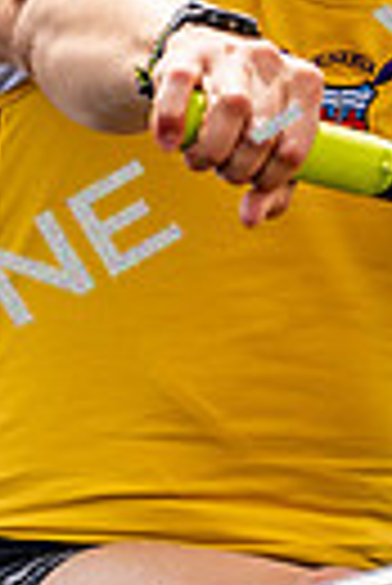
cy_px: 148
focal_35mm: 1781
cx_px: 45
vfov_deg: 1.2
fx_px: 29010
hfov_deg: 0.8
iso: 250
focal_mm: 400
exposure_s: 1/2500
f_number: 4.5
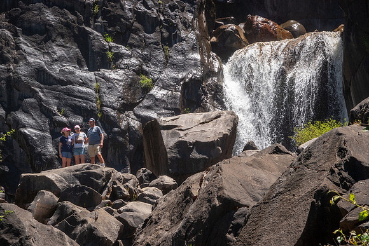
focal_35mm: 230
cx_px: 150
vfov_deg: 6.0
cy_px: 166
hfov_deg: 9.0
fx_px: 2354
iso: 100
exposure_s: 1/250
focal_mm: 62.39
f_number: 7.1
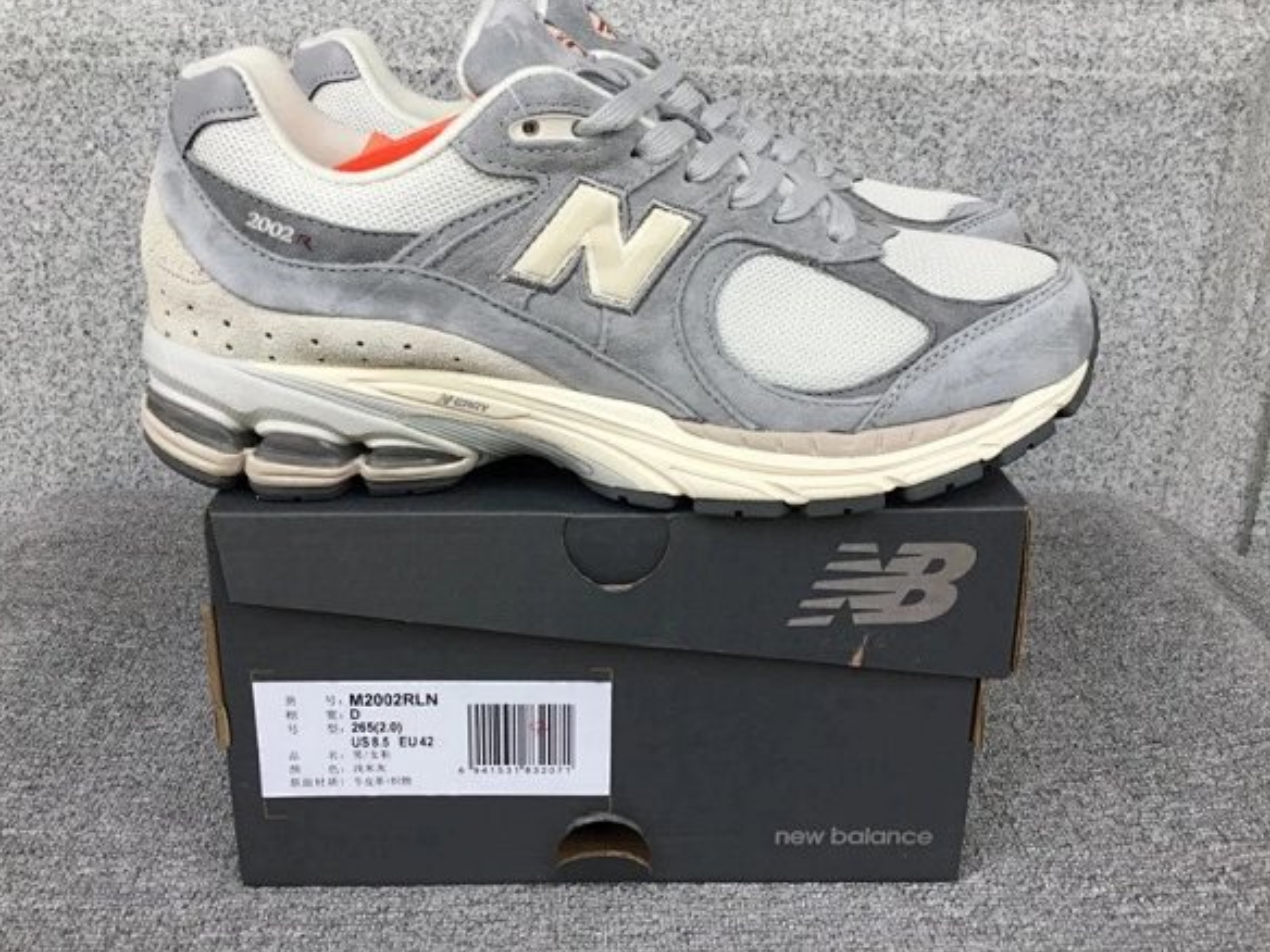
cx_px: 618
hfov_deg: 54.0
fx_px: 1247
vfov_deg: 41.8
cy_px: 441
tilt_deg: -20.0
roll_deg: -0.3
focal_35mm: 34
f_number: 2.4
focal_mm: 3.3
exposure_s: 1/236
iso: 25
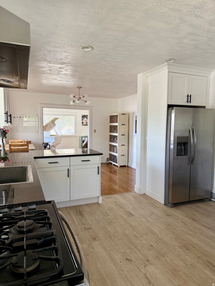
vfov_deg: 71.6
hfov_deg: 56.8
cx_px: 108
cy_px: 143
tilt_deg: -5.9
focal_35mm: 24
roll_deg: -0.5
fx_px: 199
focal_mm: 6.76
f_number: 1.78
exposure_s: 1/142
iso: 200
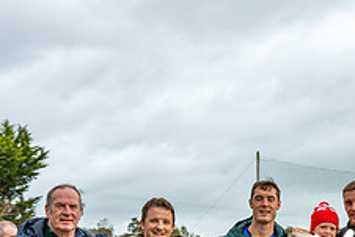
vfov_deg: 13.9
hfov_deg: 20.8
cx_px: 352
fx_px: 937
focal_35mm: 95
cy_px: 294
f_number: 5
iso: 100
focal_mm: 37
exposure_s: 1/320
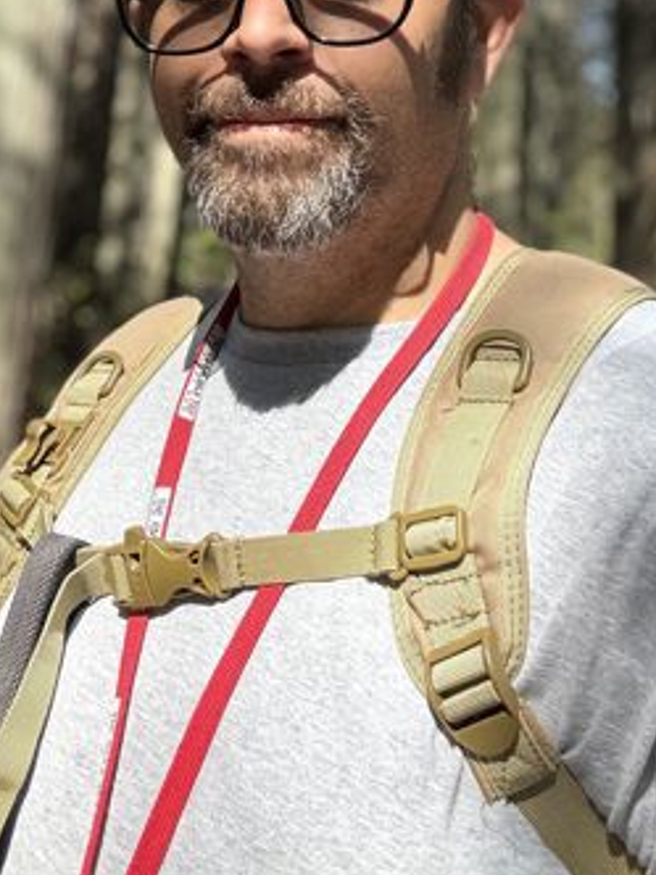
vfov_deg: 34.8
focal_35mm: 53
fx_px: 1339
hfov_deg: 27.5
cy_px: 146
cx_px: 361
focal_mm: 2.69
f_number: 1.9
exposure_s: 1/246
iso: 32
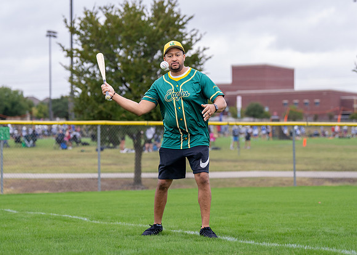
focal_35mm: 124
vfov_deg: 11.5
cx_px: 175
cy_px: 115
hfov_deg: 16.1
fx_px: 1261
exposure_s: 1/1250
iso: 320
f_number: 2.8
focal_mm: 95
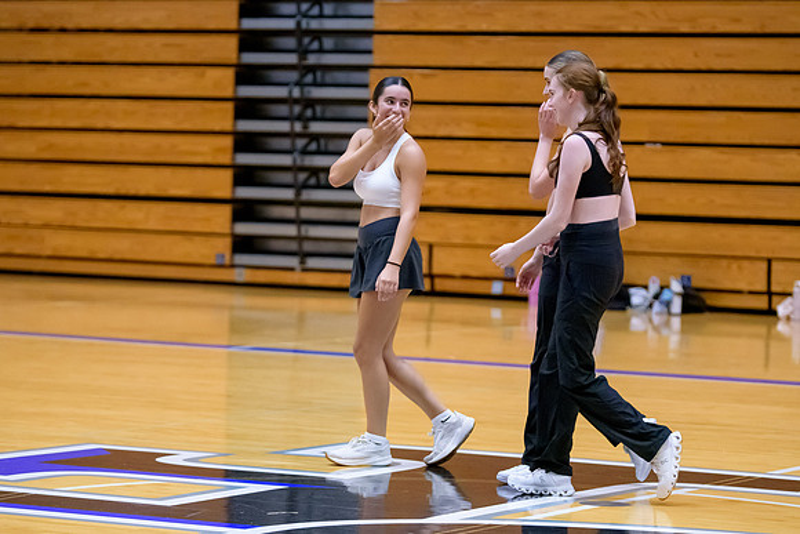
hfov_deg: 12.9
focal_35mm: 159
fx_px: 3540
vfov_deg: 8.6
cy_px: 268
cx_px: 411
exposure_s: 1/1250
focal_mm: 122
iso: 6400
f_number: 2.8
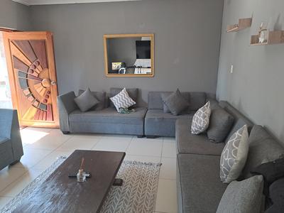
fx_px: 205
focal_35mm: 25
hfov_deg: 69.4
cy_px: 106
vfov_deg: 54.9
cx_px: 142
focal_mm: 4.65
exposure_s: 1/50
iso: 160
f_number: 1.8
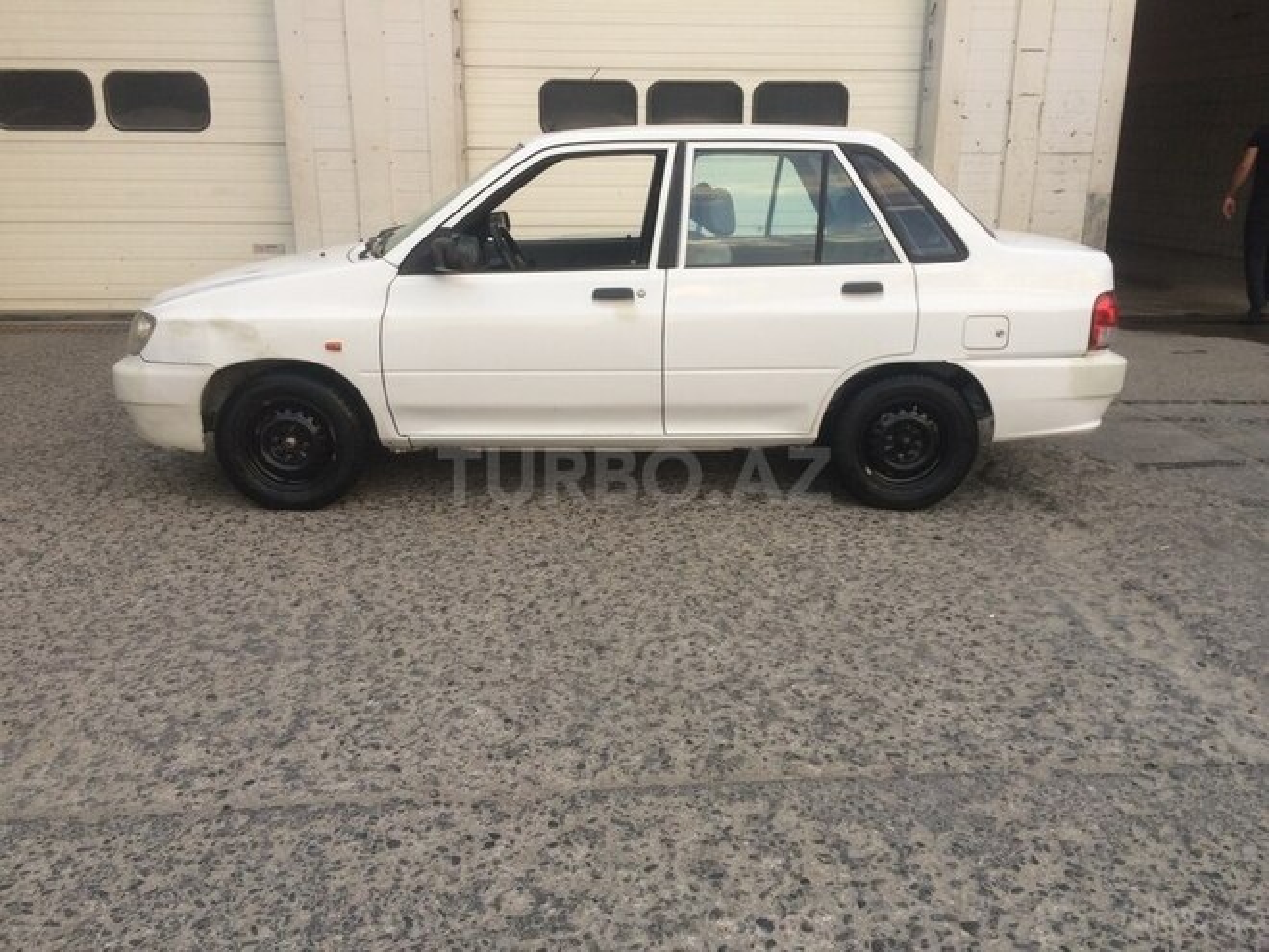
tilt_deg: -15.7
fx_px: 1063
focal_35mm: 29
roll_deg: -0.5
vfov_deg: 48.2
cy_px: 476
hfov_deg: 61.7
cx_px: 634
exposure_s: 1/50
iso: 32
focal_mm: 4.15
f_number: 2.2
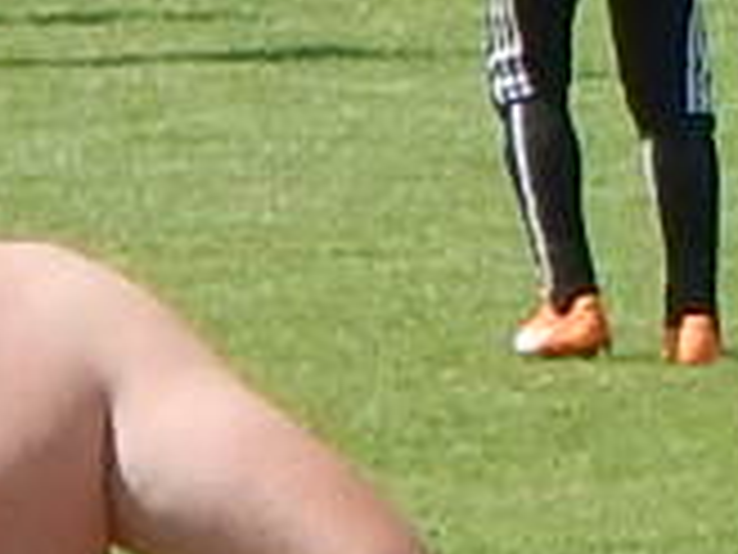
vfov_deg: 2.7
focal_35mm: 547
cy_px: -293
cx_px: 374
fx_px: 11662
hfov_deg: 3.6
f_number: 4.8
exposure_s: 1/640
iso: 125
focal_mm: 25
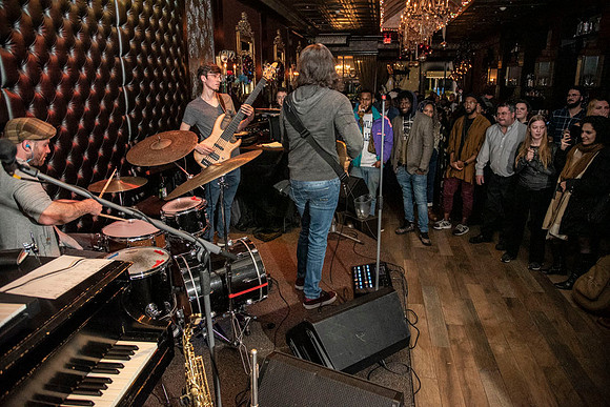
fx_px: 407
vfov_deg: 53.2
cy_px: 204
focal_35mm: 24
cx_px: 305
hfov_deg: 73.7
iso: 6400
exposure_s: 1/200
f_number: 4
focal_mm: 24
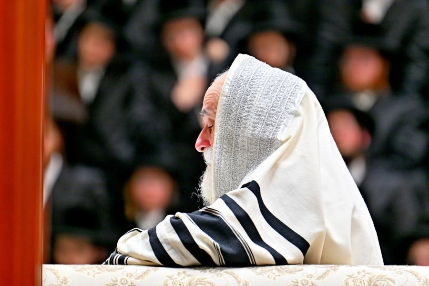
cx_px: 214
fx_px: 3575
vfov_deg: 4.6
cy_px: 143
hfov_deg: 6.9
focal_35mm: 300
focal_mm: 200
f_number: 2.8
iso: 250
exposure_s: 1/320
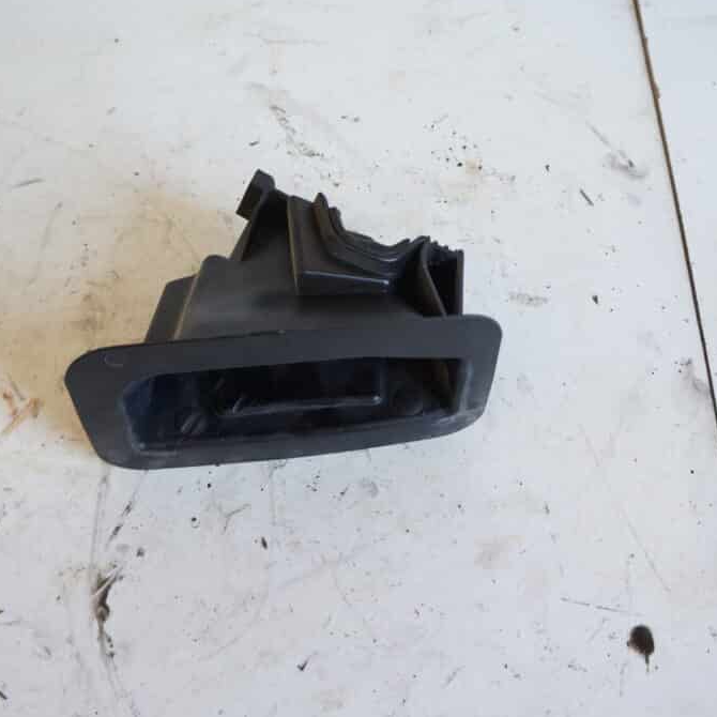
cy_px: 353
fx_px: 914
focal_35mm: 39
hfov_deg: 42.8
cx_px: 354
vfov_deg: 42.8
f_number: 4
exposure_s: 1/60
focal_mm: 20
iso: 500
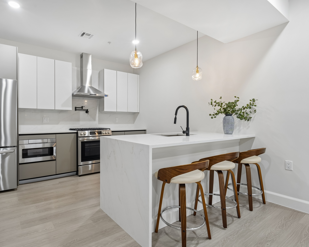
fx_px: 174
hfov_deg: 82.6
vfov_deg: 70.9
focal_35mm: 19
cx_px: 129
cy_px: 125
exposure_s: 1/6
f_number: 8
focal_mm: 16
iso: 400
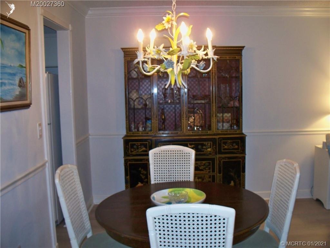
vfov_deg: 40.7
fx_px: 334
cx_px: 165
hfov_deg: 52.6
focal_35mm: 35
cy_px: 124
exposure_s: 1/30
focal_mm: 7.54
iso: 200
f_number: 2.8
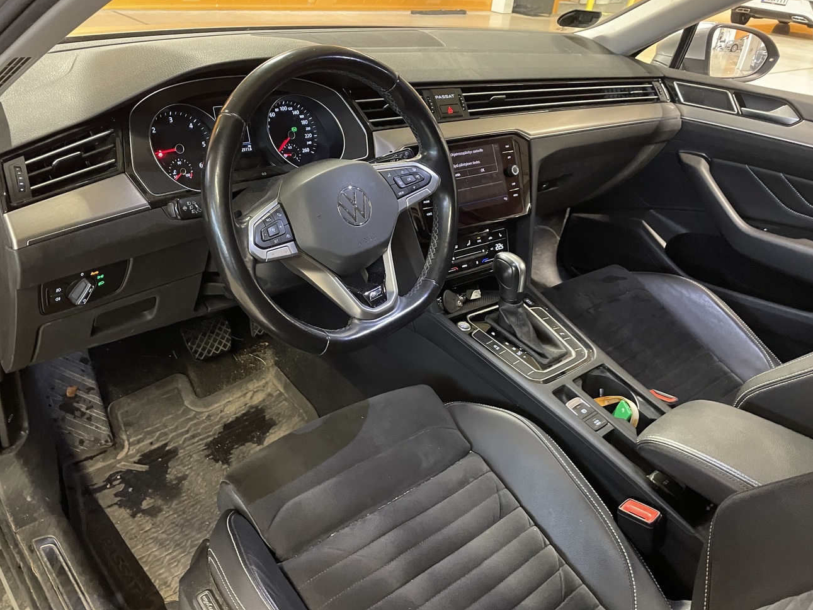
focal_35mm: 29
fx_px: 681
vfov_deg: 48.2
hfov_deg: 61.5
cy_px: 275
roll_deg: -6.3
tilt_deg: -26.9
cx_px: 362
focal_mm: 4.2
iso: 640
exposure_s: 1/32
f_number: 1.6
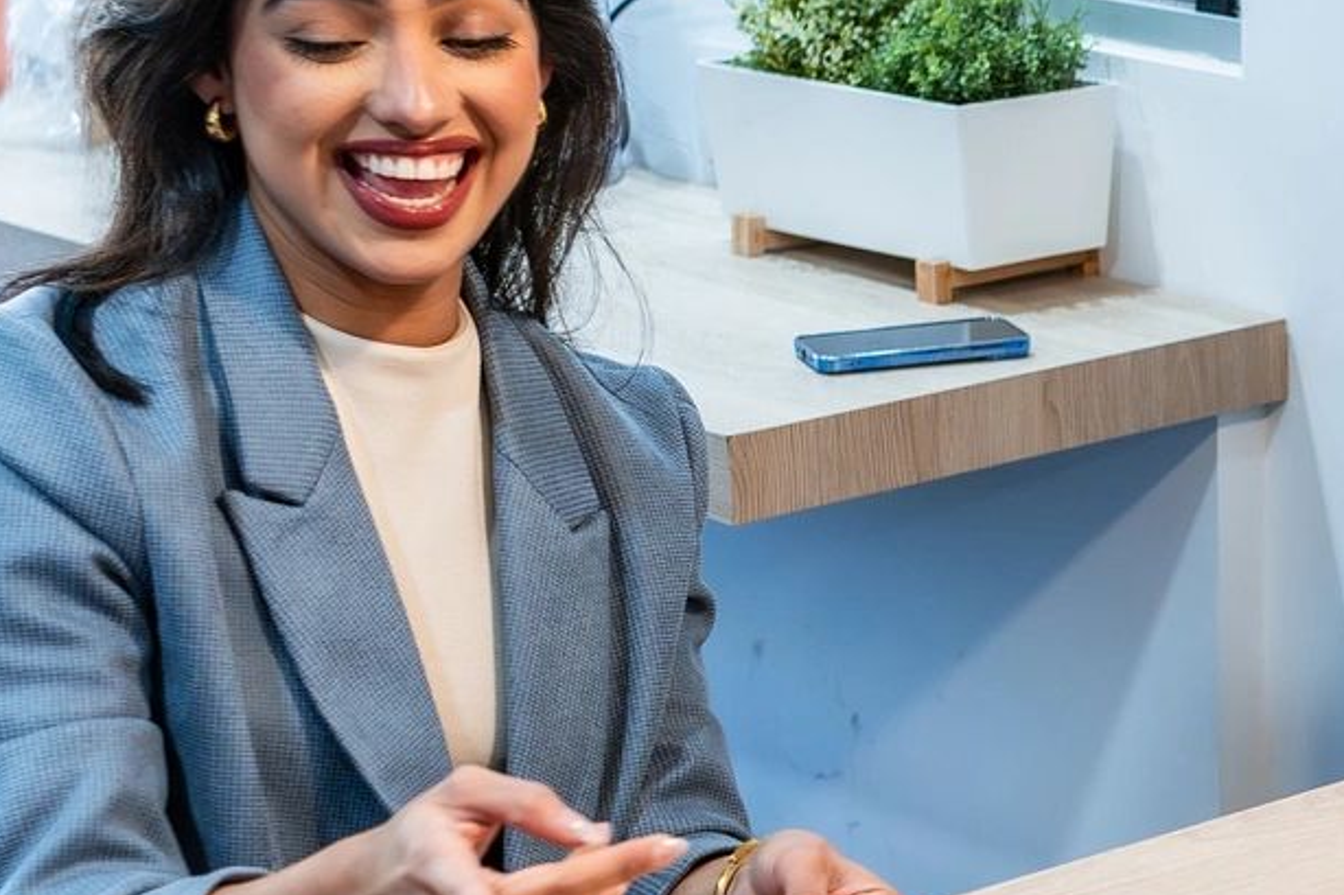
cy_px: 687
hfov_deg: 16.1
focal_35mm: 121
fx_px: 4516
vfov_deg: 11.3
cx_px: 1713
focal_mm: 35
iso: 1250
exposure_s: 1/160
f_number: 2.8
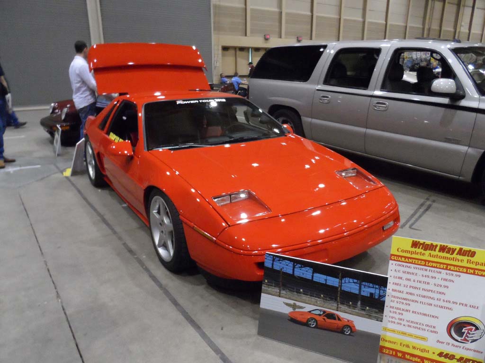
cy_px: 182
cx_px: 242
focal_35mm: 24
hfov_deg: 71.6
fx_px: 336
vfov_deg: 56.8
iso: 480
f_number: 3.2
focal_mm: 4
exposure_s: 1/30
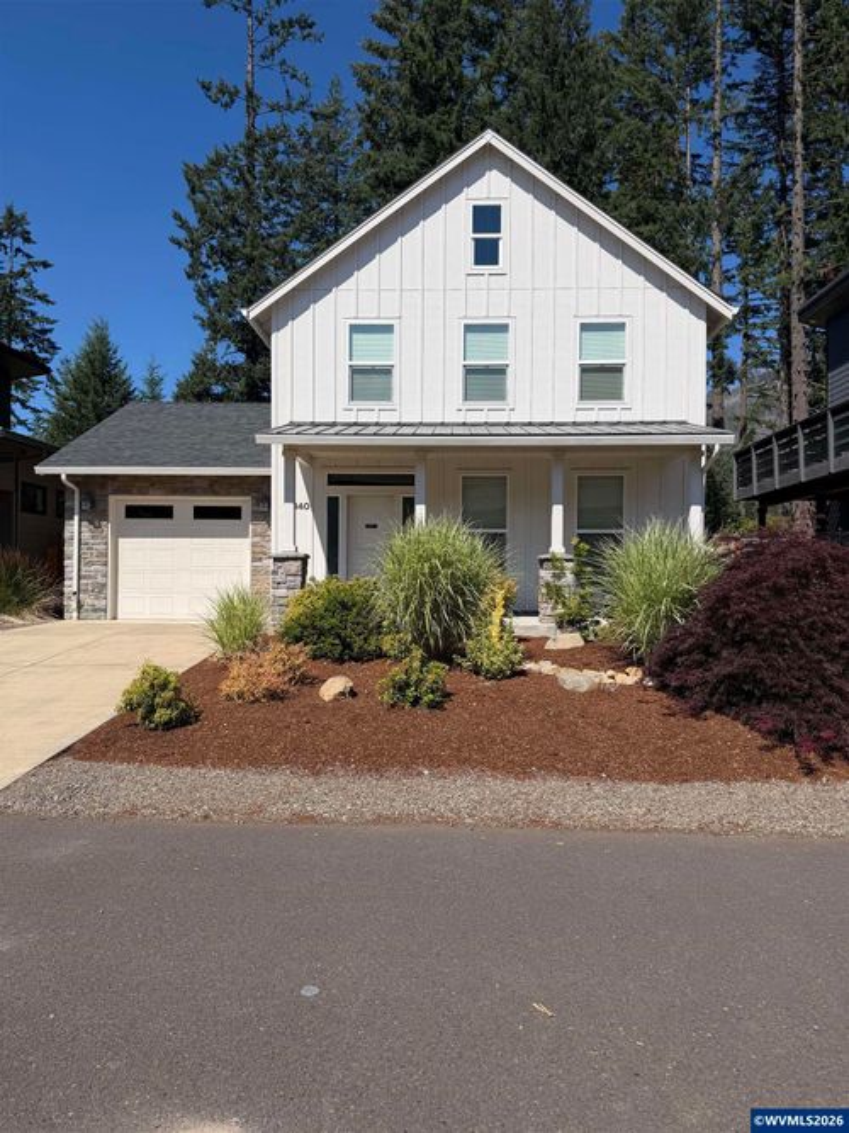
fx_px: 785
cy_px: 566
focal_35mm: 24
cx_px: 424
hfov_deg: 56.8
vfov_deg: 71.6
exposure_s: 1/6711
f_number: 1.78
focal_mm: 6.76
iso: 80
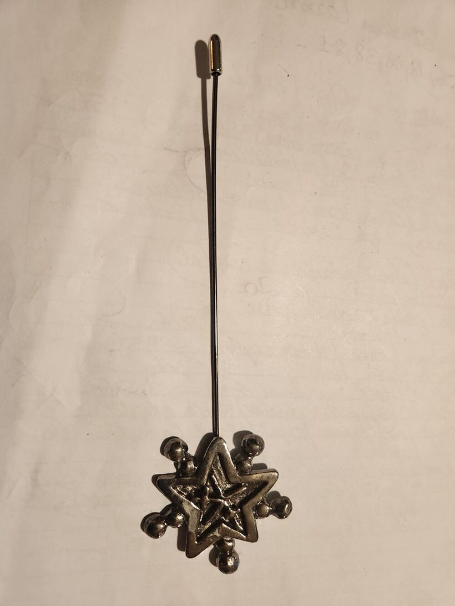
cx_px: 228
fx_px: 403
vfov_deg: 73.9
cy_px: 303
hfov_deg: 58.9
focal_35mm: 23
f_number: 1.8
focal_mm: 5.4
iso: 320
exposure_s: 1/100
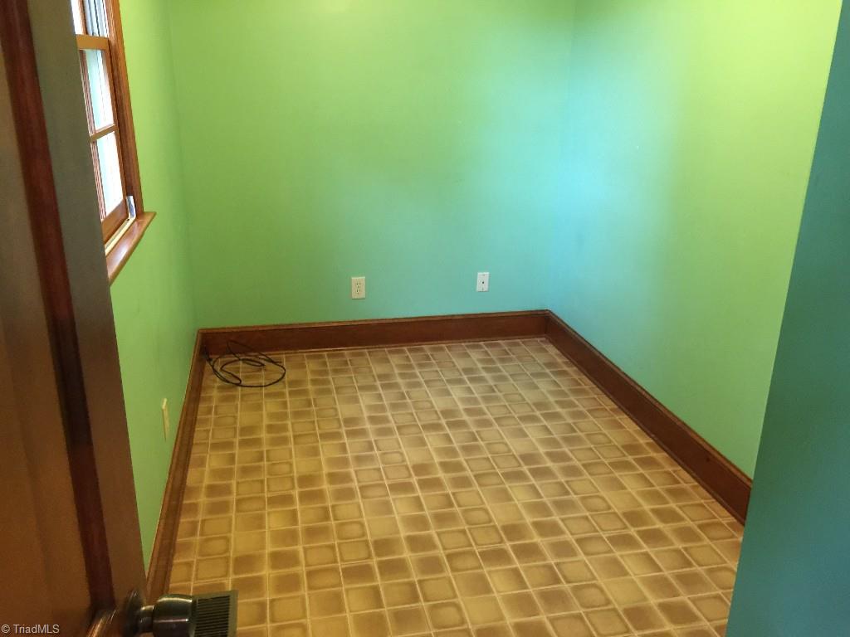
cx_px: 425
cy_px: 318
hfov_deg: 61.7
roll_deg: -1.8
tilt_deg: -16.3
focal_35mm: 29
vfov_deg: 48.2
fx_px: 712
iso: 125
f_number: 2.2
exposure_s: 1/15
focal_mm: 4.15
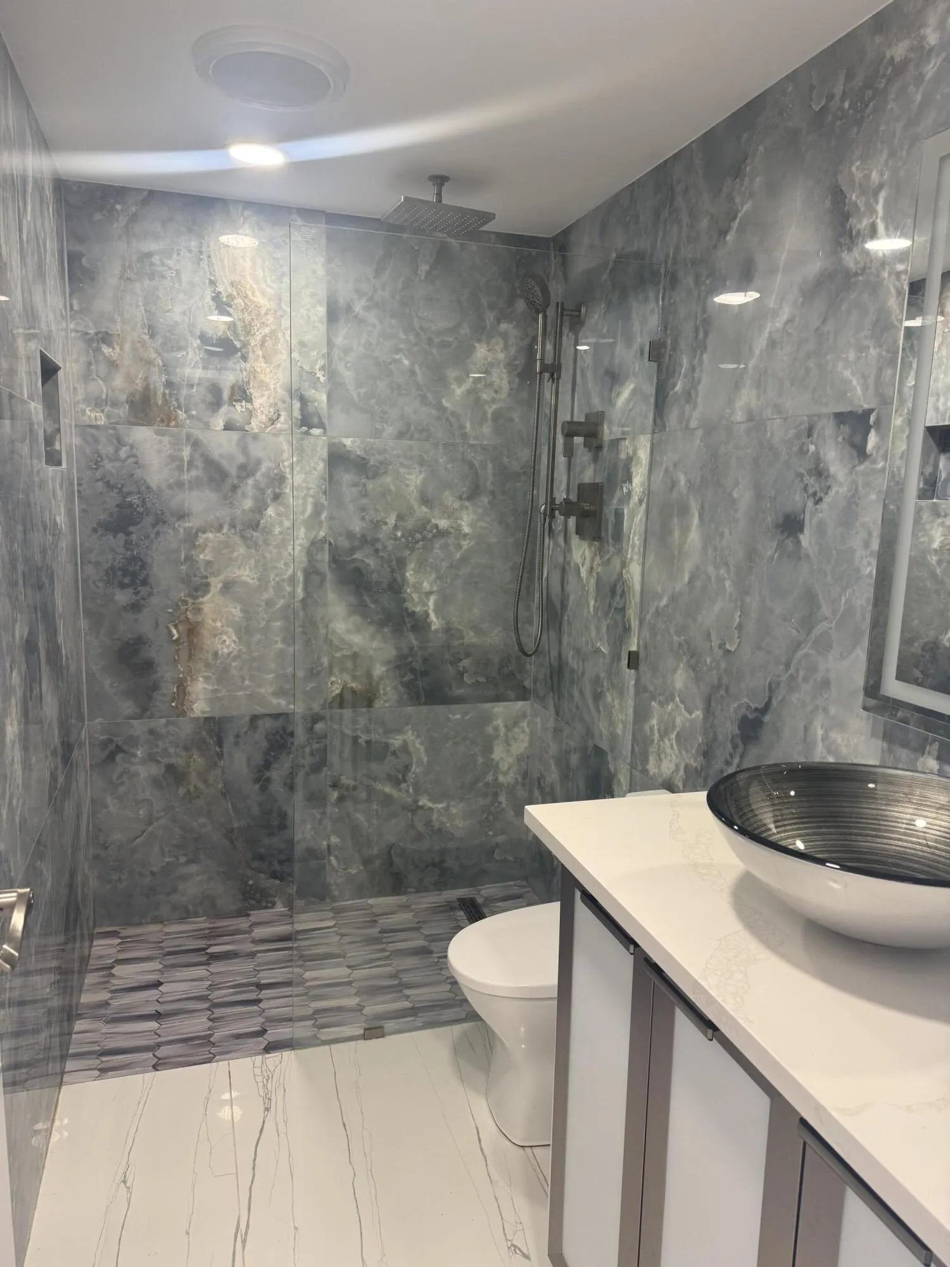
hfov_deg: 56.8
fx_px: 878
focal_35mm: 24
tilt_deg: -9.2
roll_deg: -0.5
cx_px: 475
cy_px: 634
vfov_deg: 71.6
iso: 125
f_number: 1.78
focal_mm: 6.76
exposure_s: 1/62
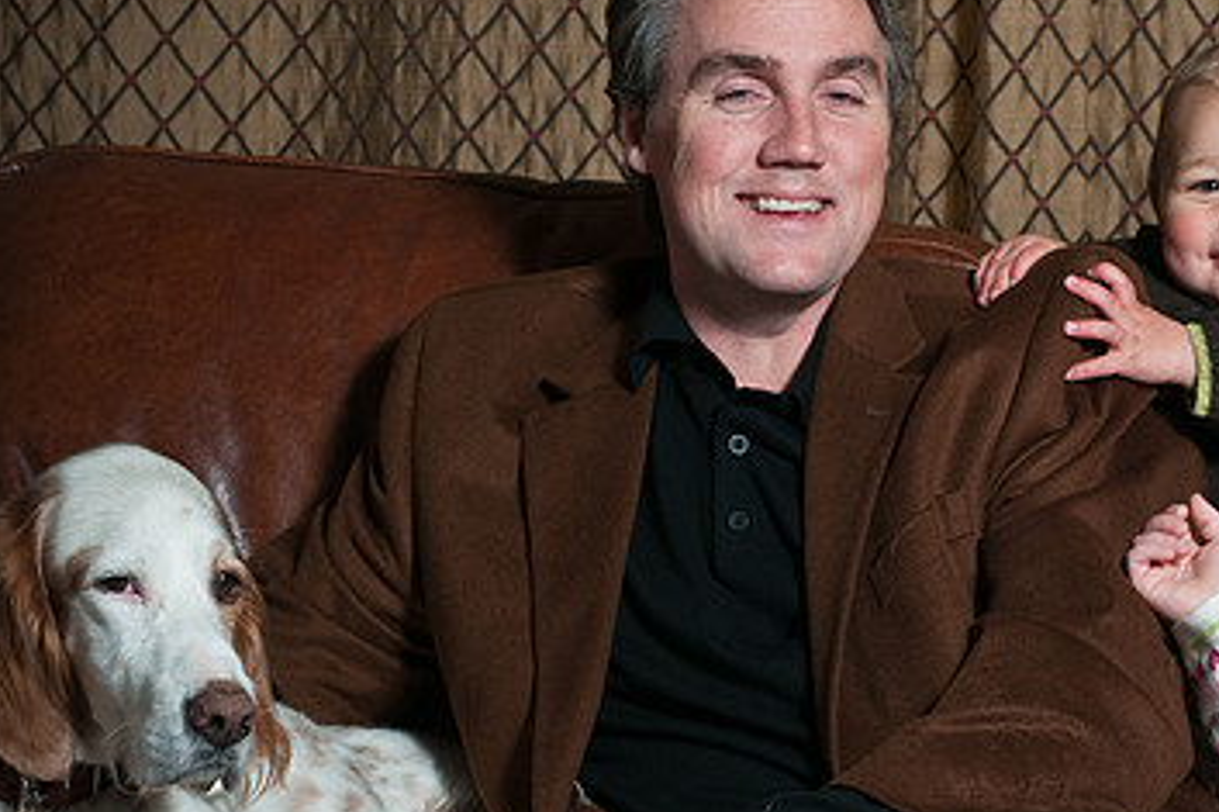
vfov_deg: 11.1
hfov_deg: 16.6
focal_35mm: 123
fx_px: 4163
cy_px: 389
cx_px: 908
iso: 100
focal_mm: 50
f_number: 5
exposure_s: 1/160
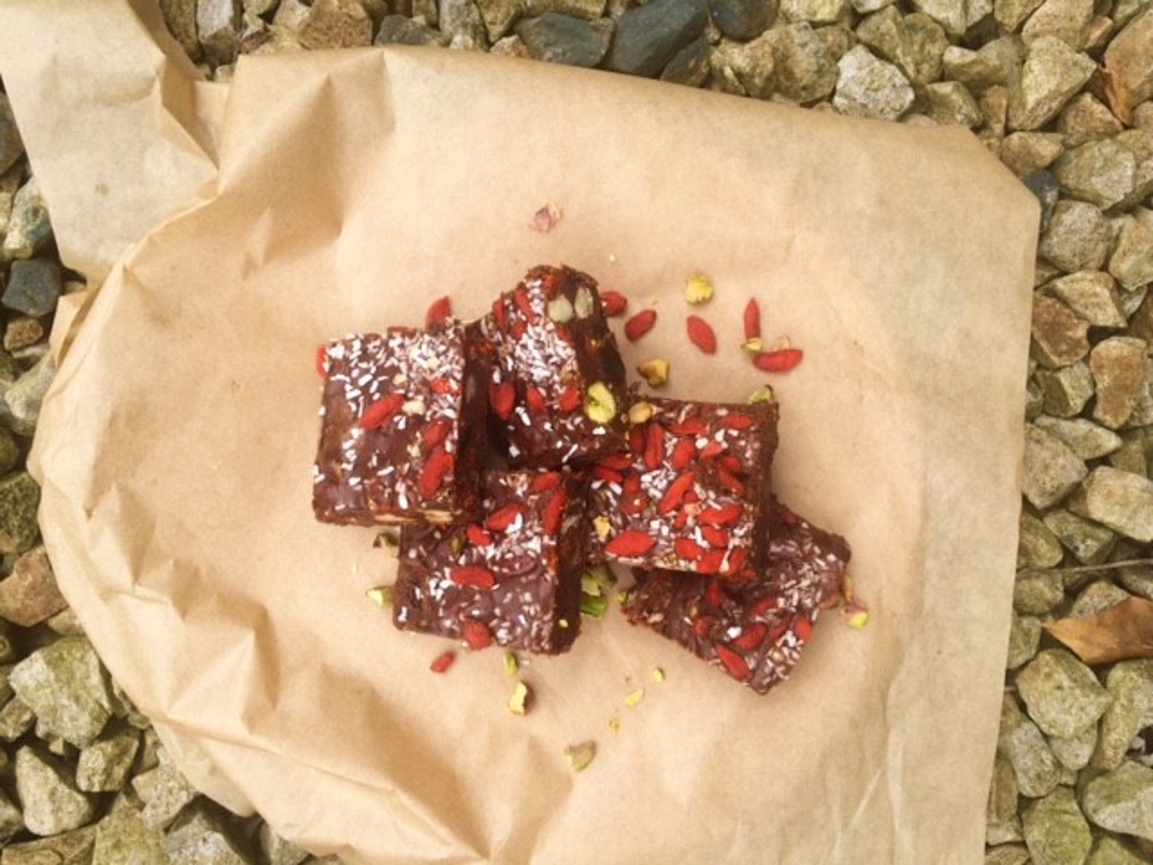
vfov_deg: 48.2
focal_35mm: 29
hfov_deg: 61.7
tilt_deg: -88.1
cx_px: 576
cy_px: 432
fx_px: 966
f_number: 2.2
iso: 32
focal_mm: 4.15
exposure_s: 1/746
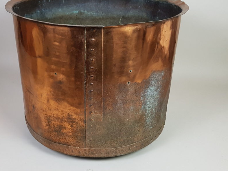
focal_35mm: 33
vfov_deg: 42.8
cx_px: 93
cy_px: 73
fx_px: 217
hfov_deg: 55.0
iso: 100
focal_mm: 4.2
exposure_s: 1/50
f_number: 1.7
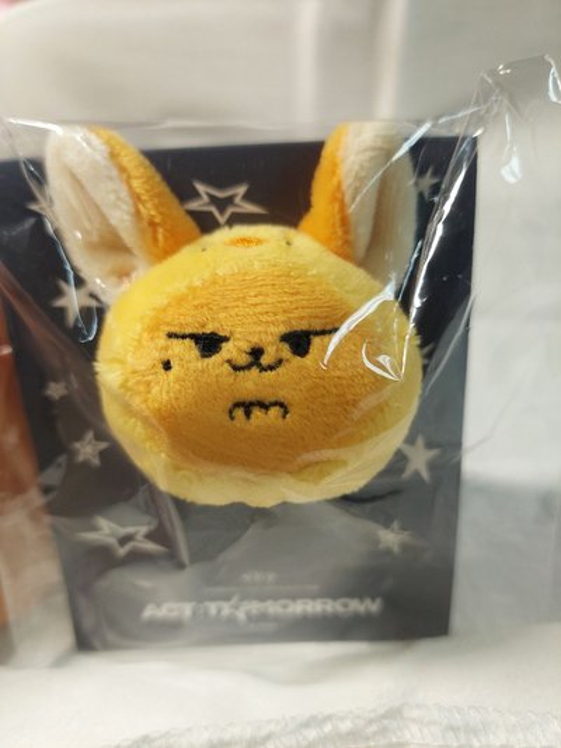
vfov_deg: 69.4
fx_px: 540
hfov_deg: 54.9
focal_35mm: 25
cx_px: 280
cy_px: 374
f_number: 1.8
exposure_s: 1/120
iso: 125
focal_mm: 5.23
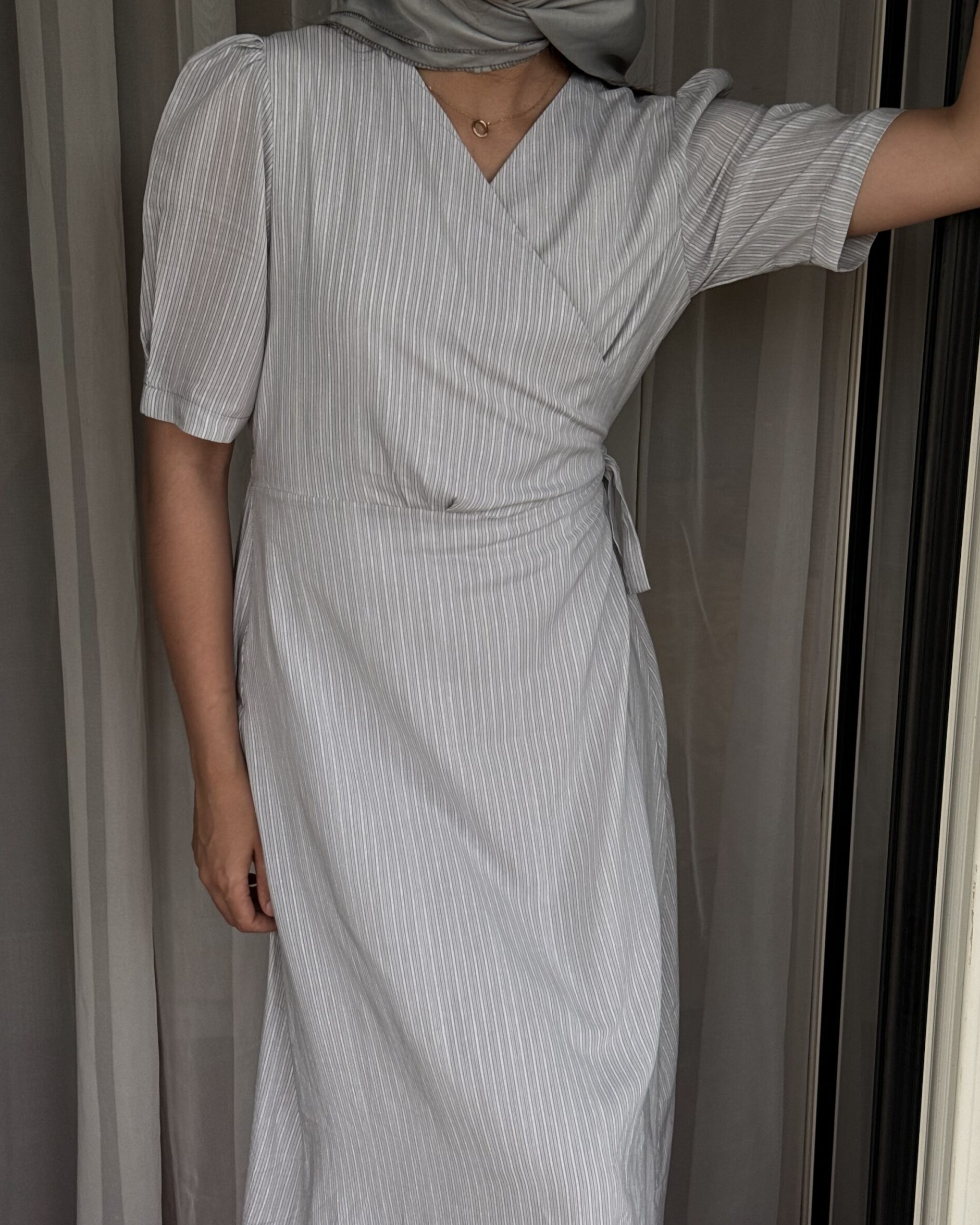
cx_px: 494
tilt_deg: -15.1
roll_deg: -0.9
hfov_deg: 29.7
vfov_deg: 36.7
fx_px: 1849
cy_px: 640
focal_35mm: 51
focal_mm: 6.76
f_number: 1.78
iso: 50
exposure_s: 1/121
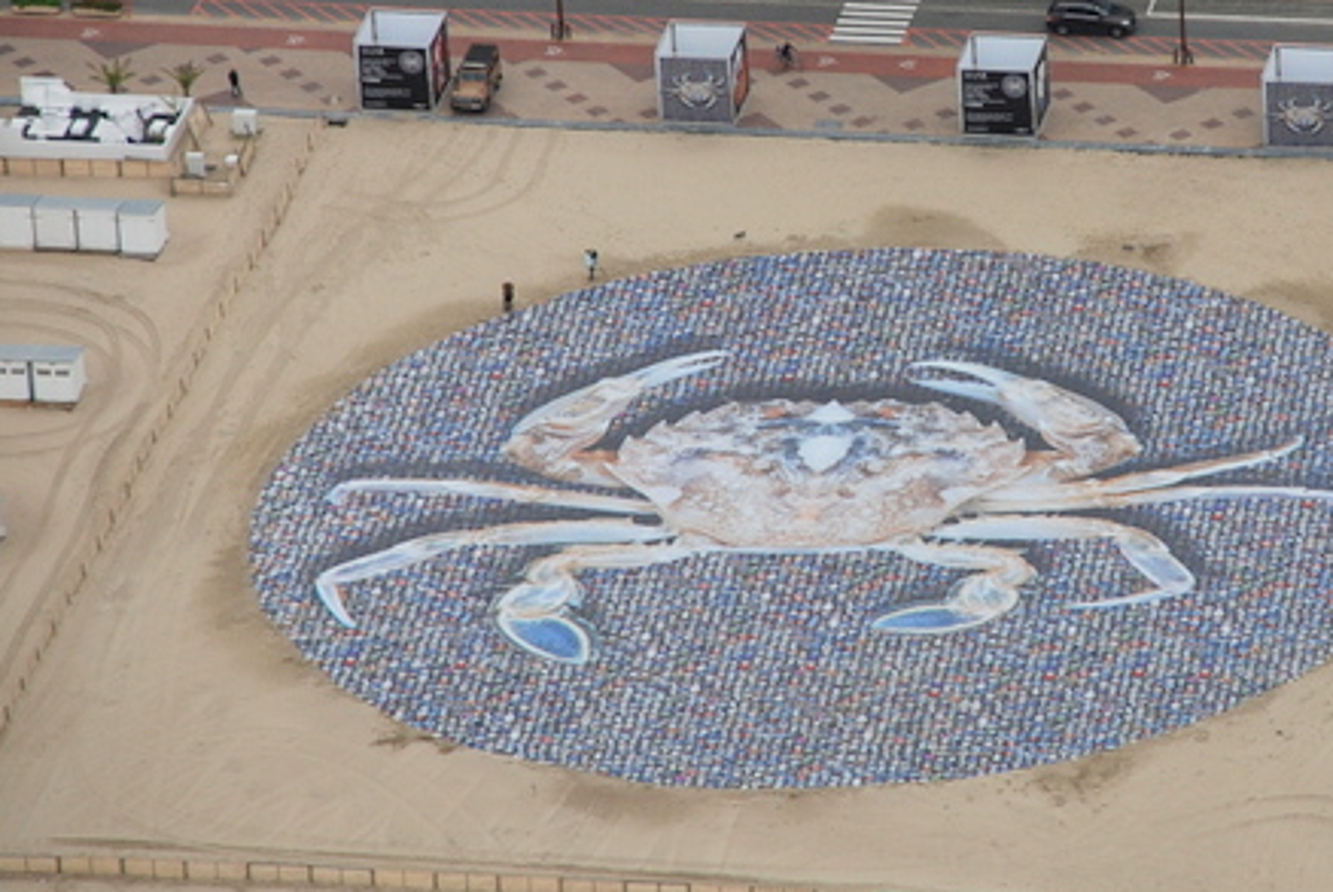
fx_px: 12336
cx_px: 937
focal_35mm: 333
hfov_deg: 6.2
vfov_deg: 4.1
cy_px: 250
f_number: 5.6
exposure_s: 1/320
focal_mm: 135
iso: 320
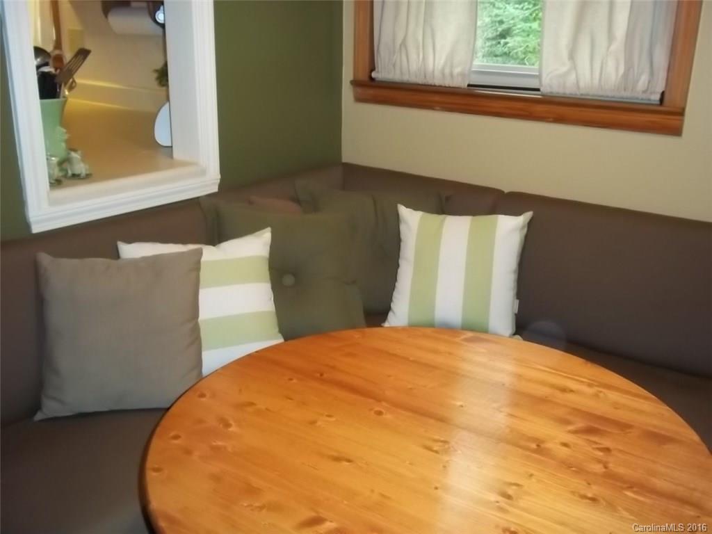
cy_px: 267
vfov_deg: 39.7
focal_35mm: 36
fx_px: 740
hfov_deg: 51.4
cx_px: 356
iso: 320
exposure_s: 1/30
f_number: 3.1
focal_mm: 6.5
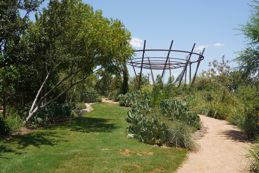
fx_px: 266
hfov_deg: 51.9
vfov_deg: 36.0
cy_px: 86
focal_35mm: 37
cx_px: 130
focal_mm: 37
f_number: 13
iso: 100
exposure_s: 1/100
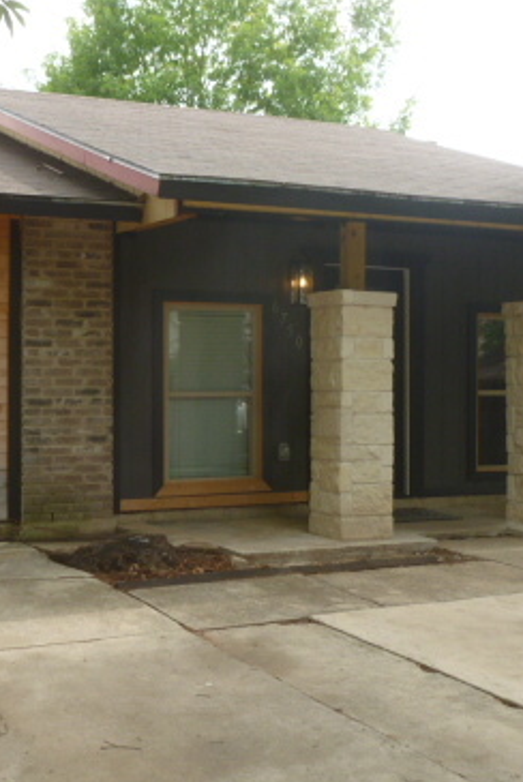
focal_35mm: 51
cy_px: 373
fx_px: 1109
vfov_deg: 38.8
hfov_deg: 26.4
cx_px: 186
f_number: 3.3
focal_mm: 5
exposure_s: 1/250
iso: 100
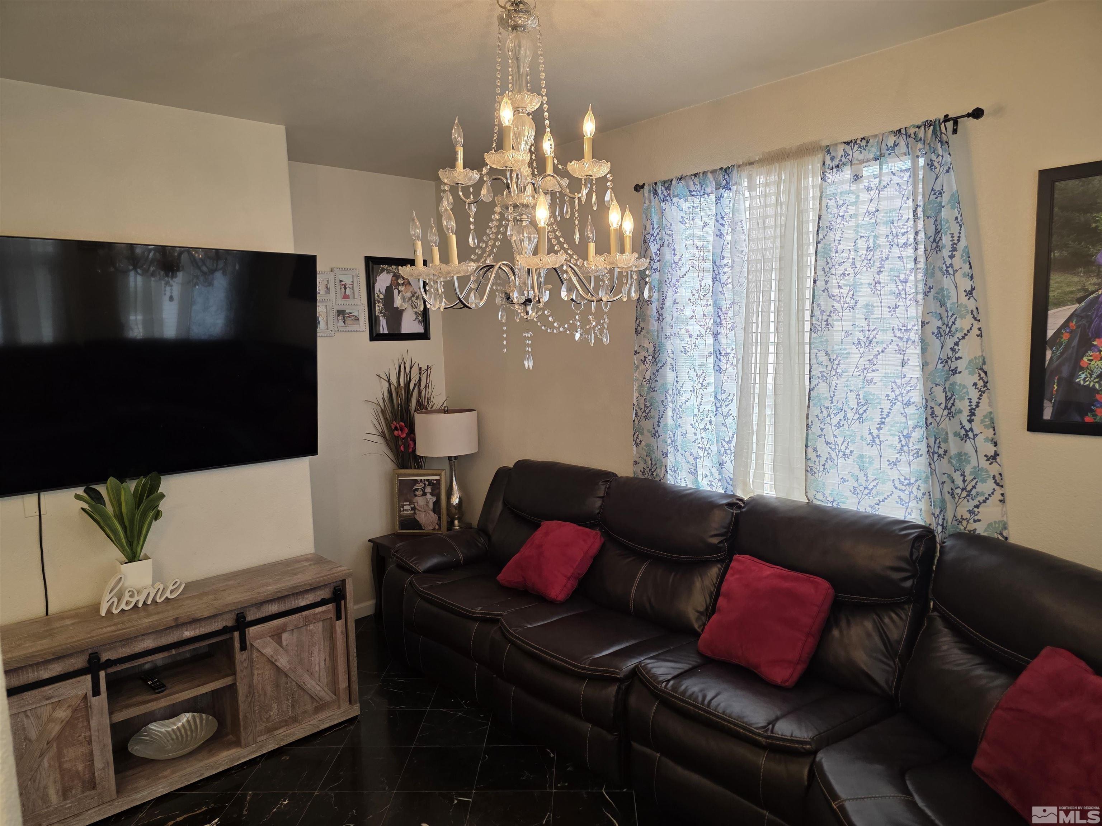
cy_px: 413
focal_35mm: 23
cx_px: 551
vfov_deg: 58.9
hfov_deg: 73.9
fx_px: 732
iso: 125
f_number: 1.7
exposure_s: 1/120
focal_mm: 6.3
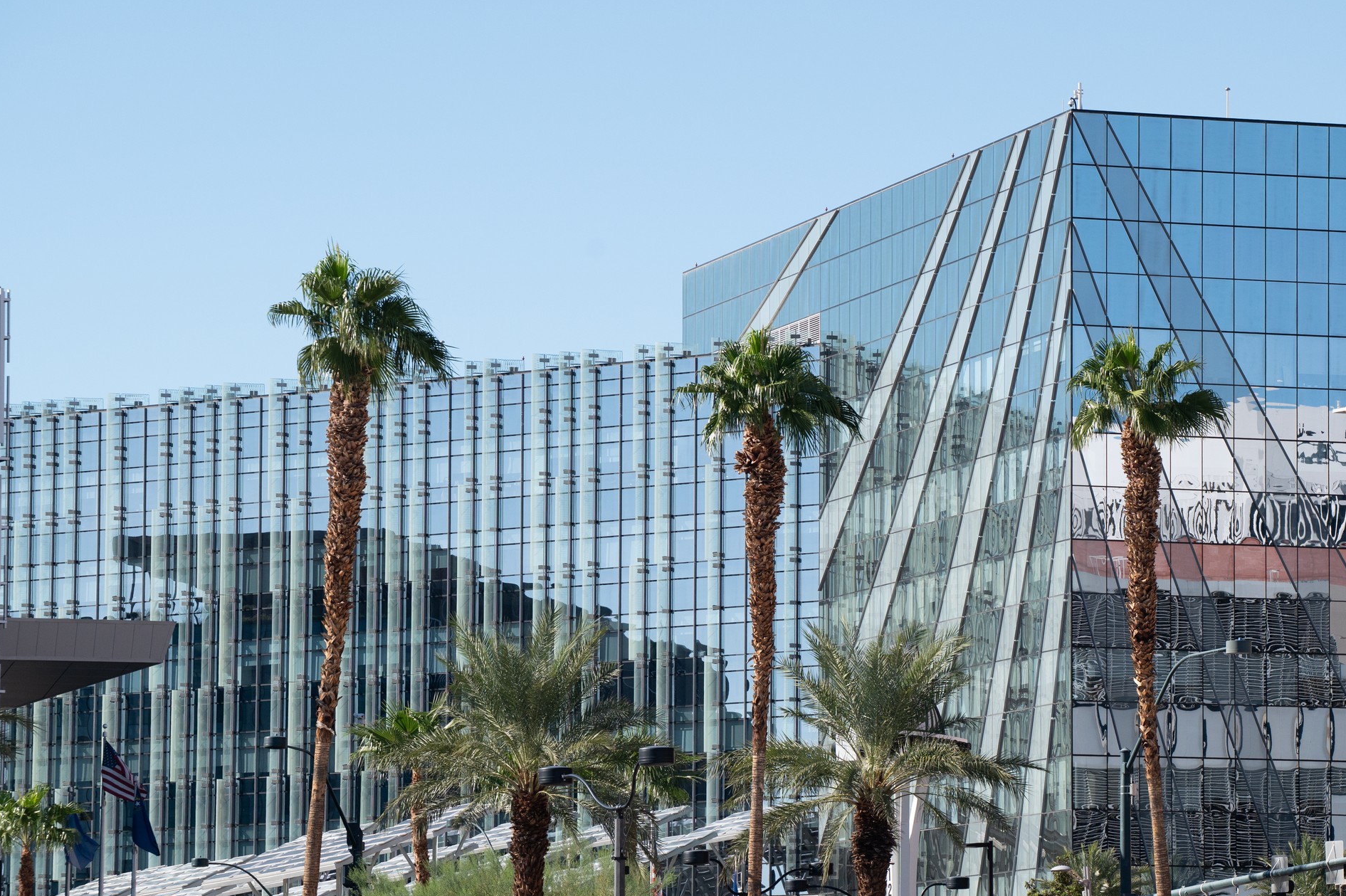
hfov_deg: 11.2
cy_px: 510
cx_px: 794
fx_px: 6876
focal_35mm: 184
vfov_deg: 7.5
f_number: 6.3
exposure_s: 1/1250
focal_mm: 145
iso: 800
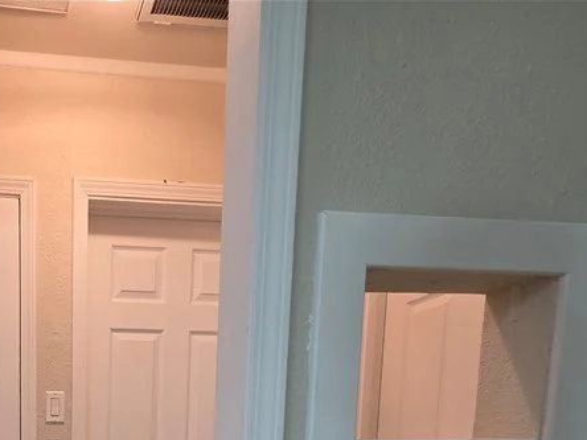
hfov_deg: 53.1
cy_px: 506
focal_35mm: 30
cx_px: 66
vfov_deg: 37.5
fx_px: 509
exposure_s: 1/60
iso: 250
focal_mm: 2.2
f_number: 1.9
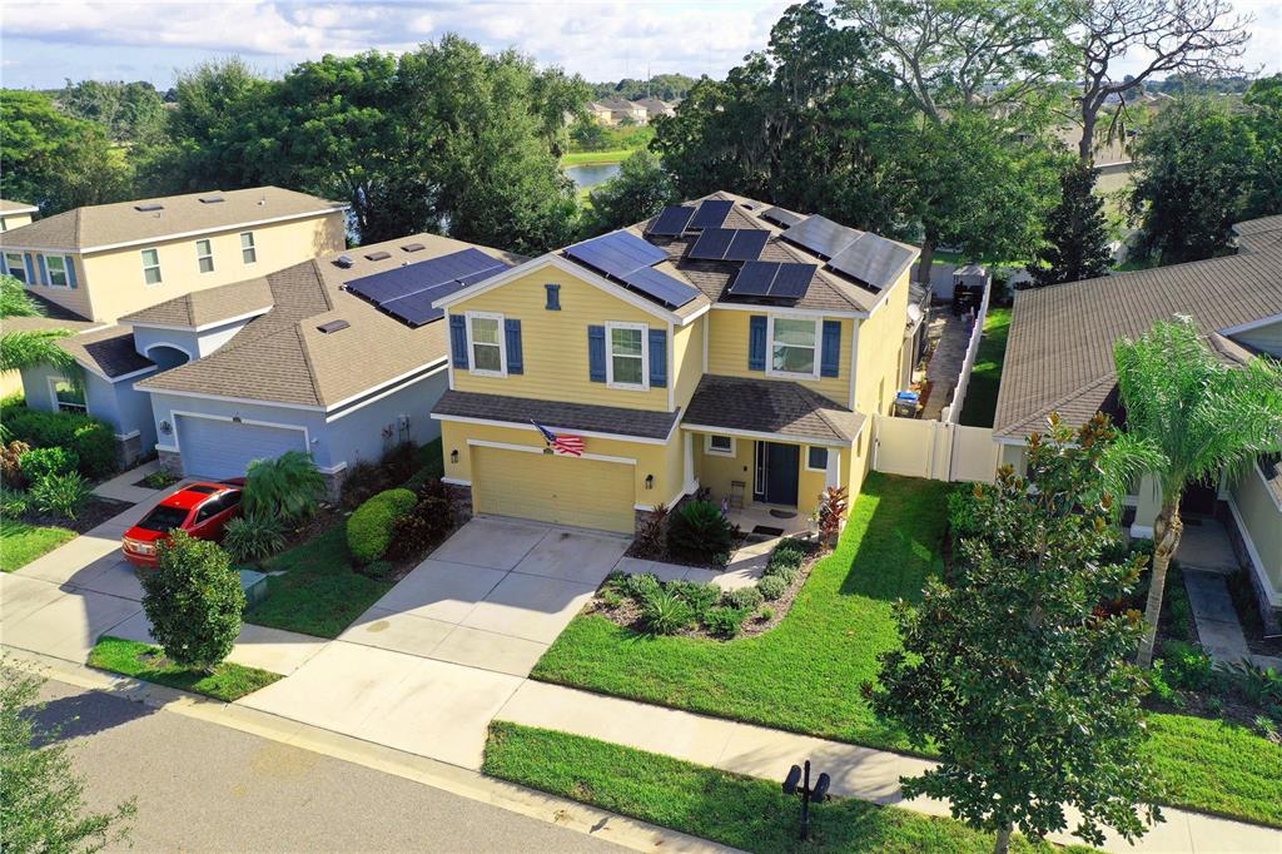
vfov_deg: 46.4
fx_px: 997
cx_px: 641
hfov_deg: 65.5
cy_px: 427
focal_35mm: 28
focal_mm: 10.26
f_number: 3.5
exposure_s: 1/50
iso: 100
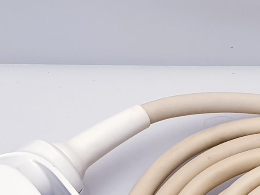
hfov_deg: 17.7
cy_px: 221
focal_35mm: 109
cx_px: 245
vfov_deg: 13.3
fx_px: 819
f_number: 2.4
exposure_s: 1/100
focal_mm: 4.3
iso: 80
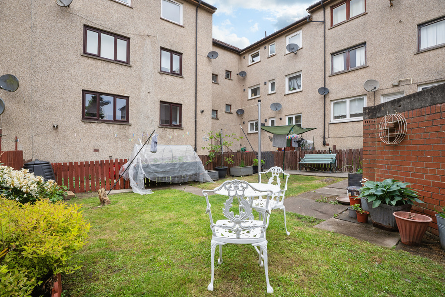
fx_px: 204
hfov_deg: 95.0
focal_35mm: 16
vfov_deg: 72.1
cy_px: 148
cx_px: 222
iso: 250
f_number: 8
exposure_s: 1/80
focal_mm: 11
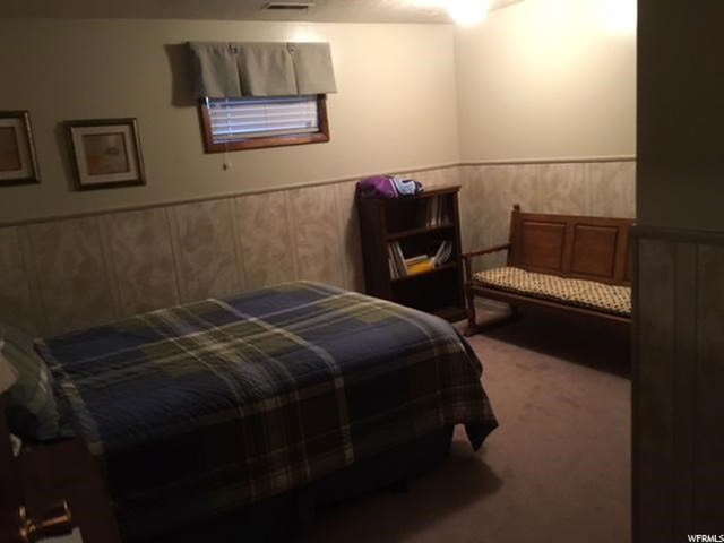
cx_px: 362
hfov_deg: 61.7
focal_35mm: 29
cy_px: 272
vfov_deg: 48.2
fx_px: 607
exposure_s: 1/24
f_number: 2.2
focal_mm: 4.15
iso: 200
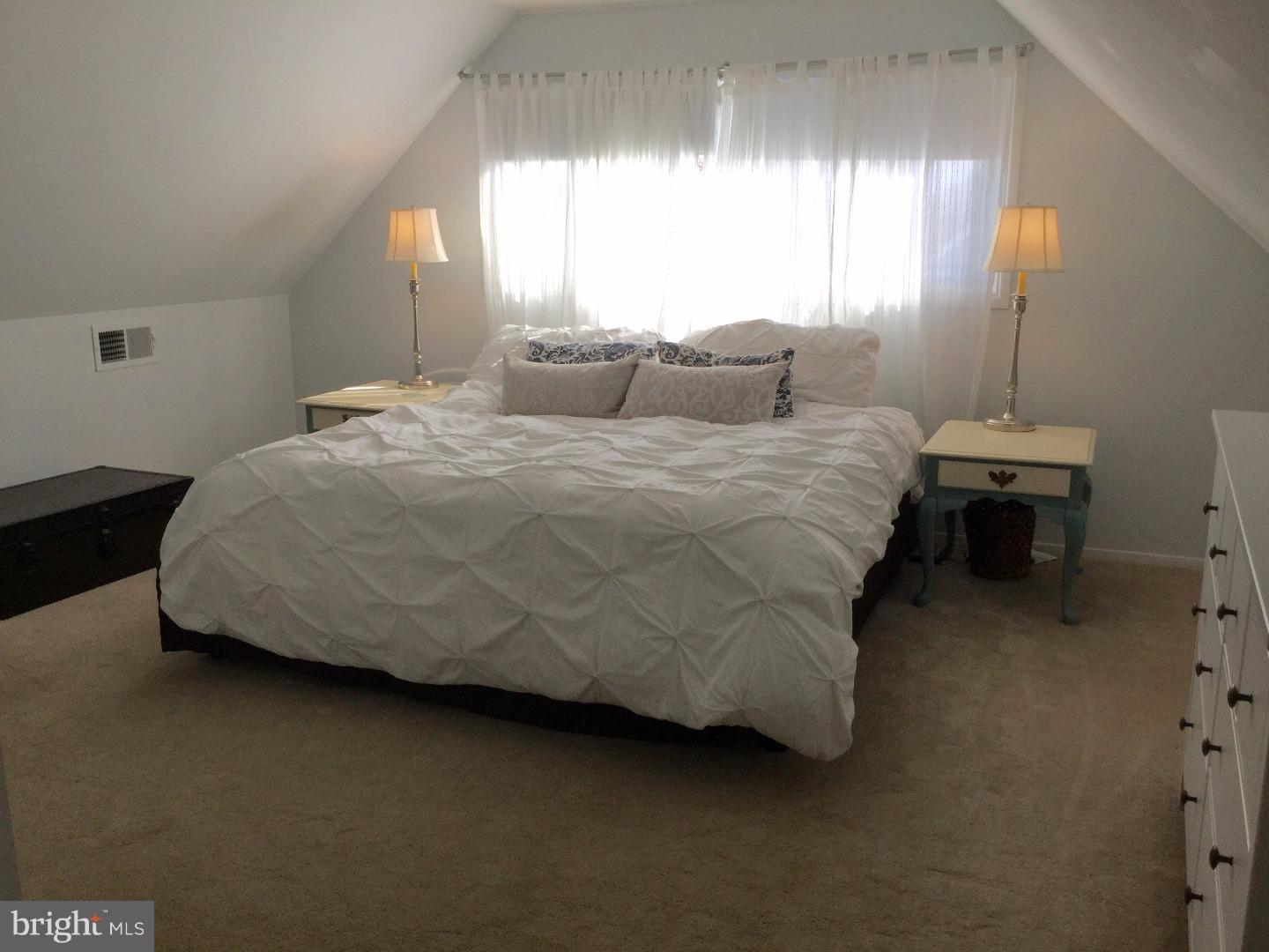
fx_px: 1136
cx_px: 634
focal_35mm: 31
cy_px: 476
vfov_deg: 45.4
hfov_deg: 58.4
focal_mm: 3.3
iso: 25
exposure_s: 1/187
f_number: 2.4
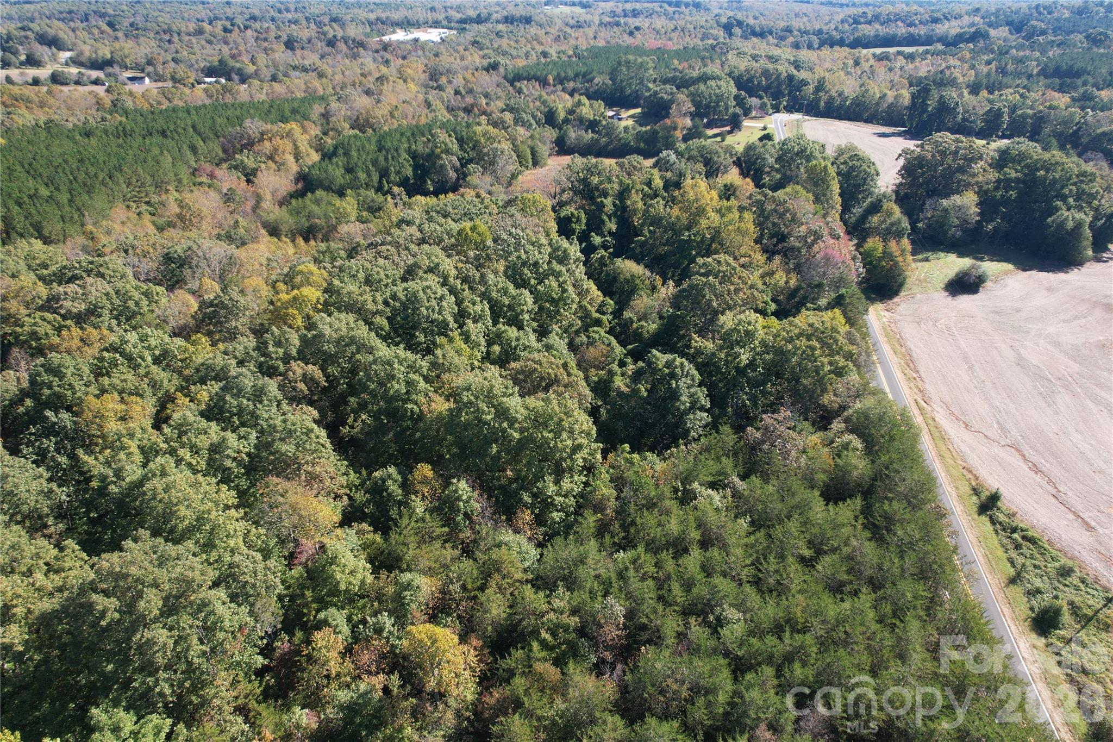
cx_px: 556
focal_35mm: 22
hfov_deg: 78.6
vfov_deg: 57.2
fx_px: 680
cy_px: 371
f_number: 2.8
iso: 120
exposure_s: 1/640
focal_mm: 8.38
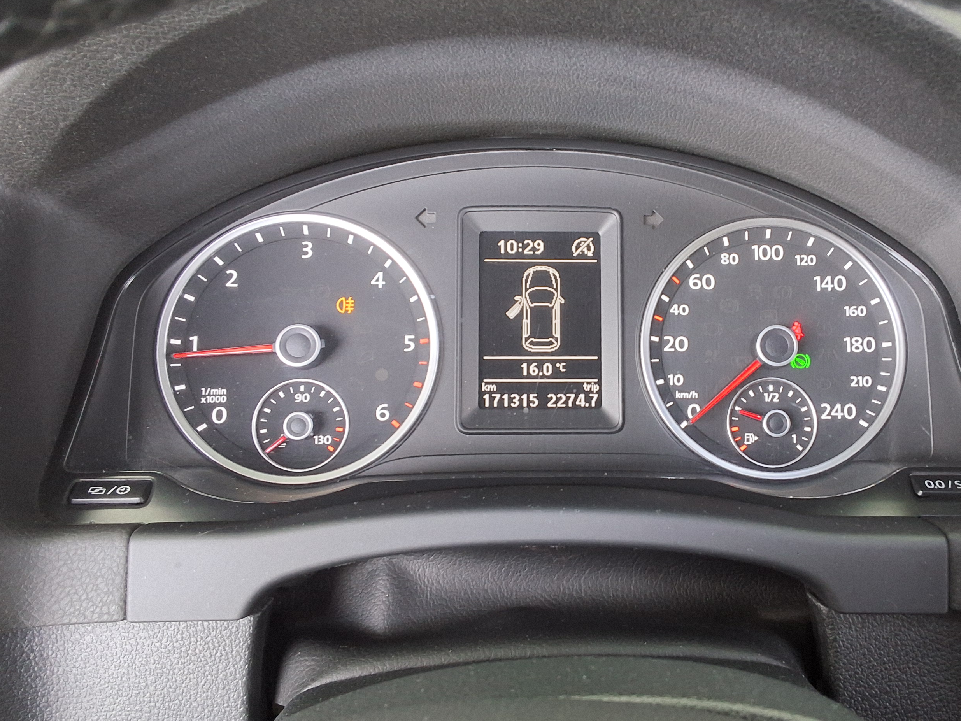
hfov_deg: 49.7
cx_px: 589
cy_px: 346
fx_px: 1027
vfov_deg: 38.7
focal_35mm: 37
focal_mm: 2.91
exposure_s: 1/40
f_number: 1.9
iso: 160
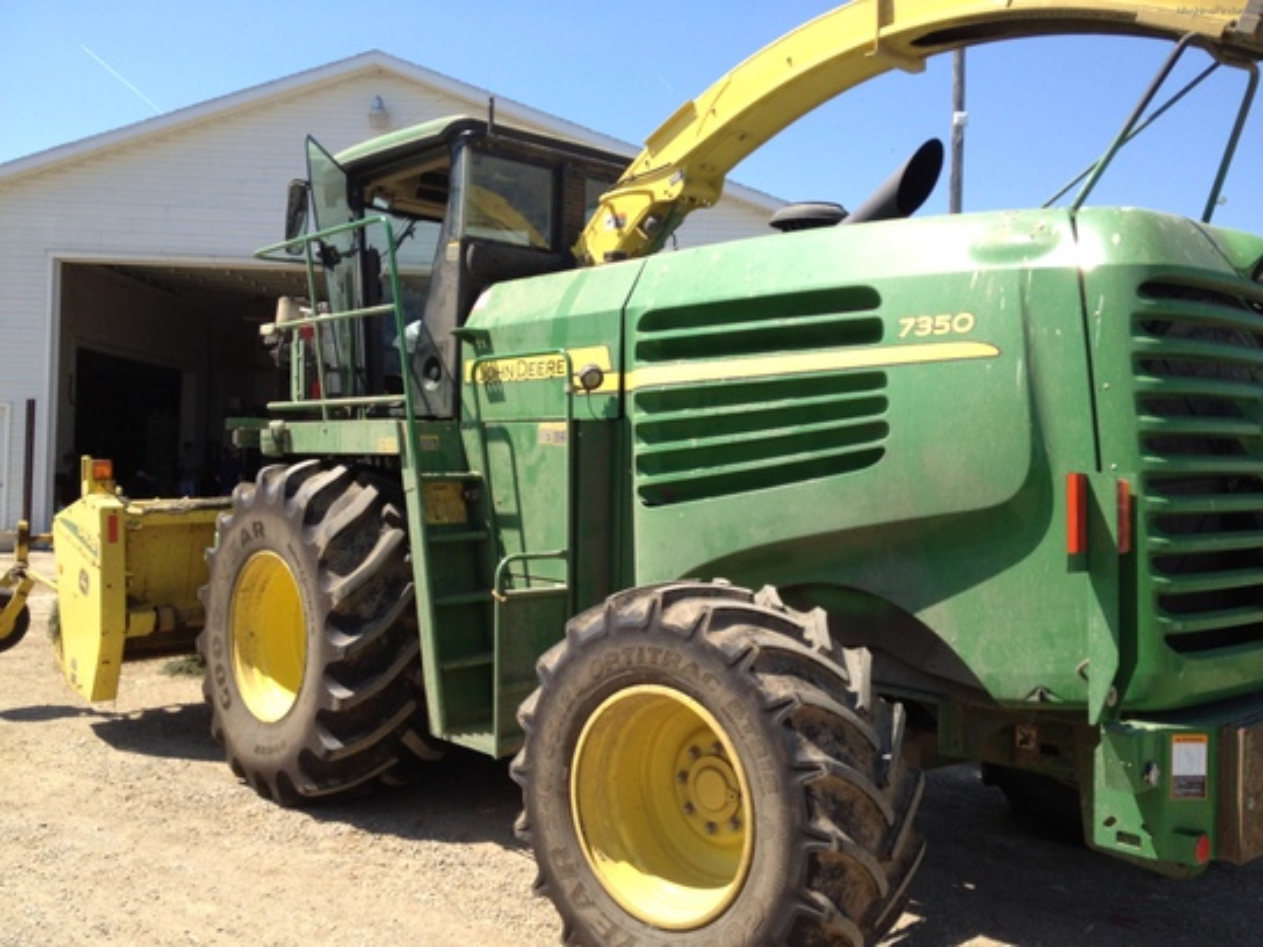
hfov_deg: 52.6
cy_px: 474
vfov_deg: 40.7
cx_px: 632
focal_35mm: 35
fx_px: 1277
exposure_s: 1/1082
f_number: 2.4
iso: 64
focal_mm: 4.28
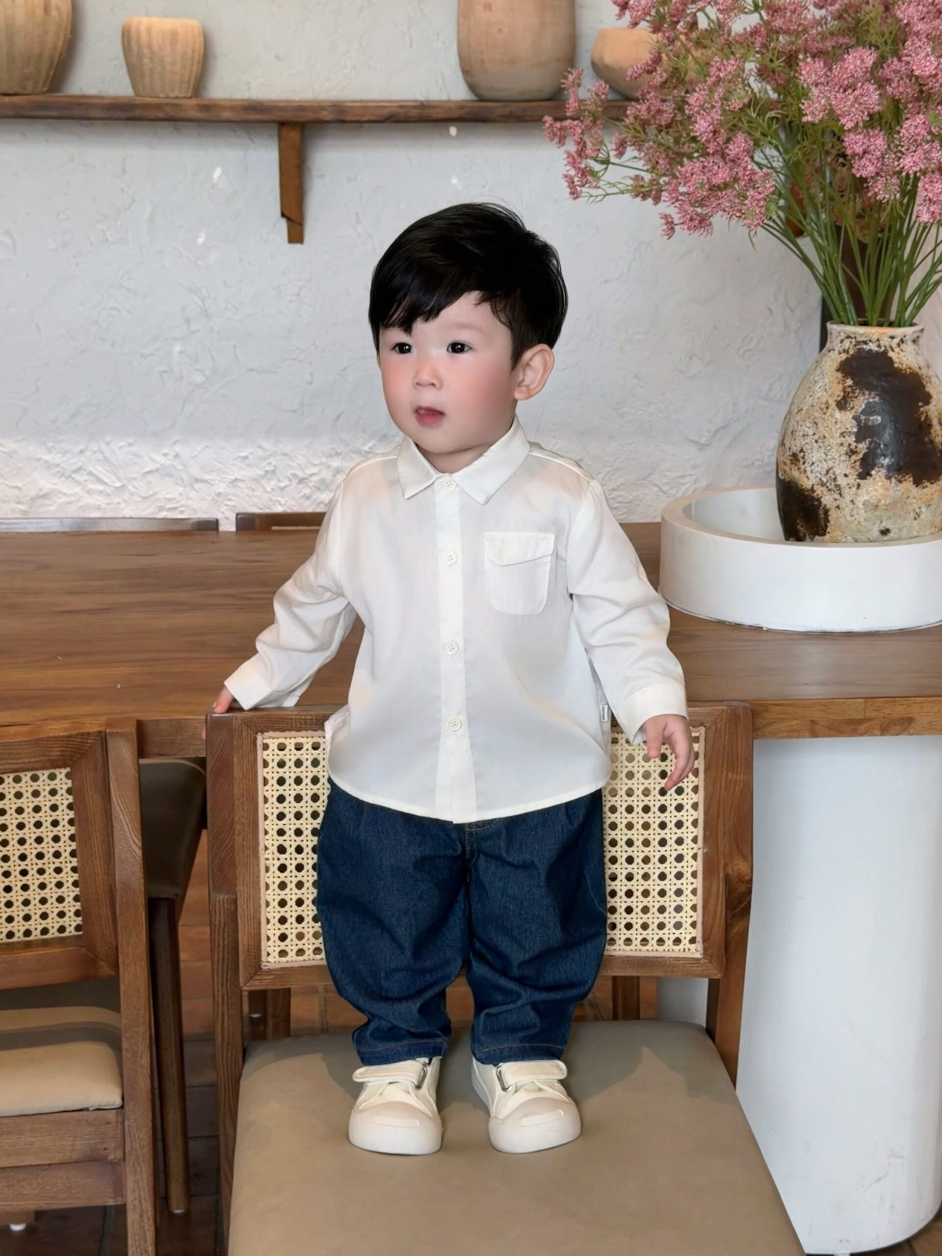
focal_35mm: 48
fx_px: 1742
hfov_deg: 30.3
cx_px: 471
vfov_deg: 39.7
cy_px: 628
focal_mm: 6.76
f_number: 1.78
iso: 64
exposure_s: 1/100
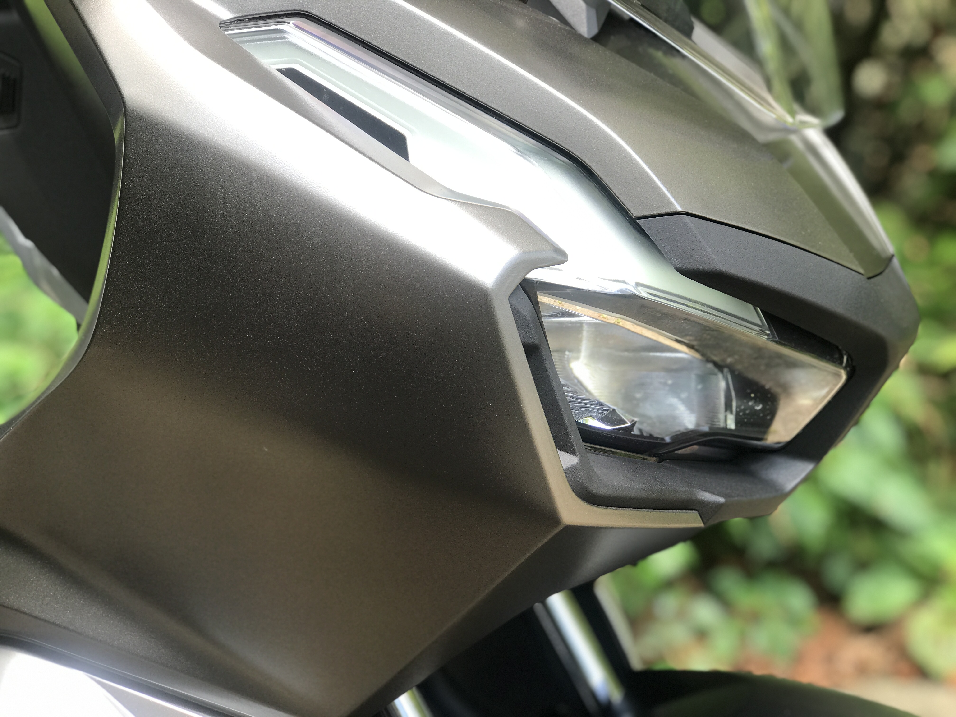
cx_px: 478
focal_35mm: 57
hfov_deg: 33.8
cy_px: 358
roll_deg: +4.5
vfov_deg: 25.7
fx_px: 1574
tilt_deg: -12.1
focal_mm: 6.6
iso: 25
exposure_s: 1/120
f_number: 2.8
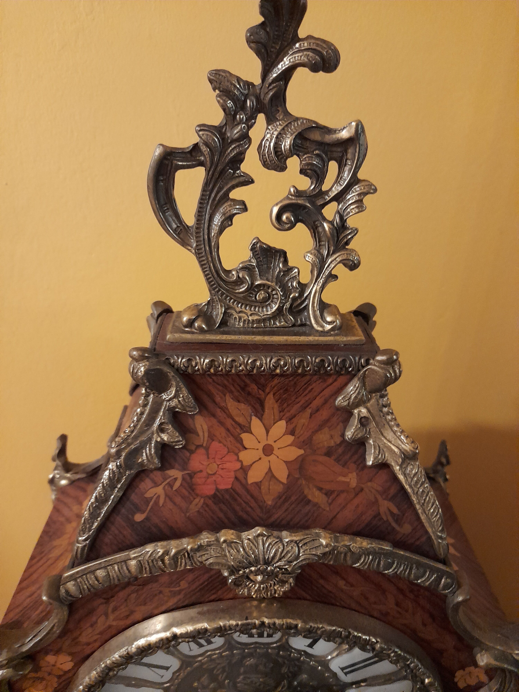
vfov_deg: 69.4
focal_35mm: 25
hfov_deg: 54.9
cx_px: 260
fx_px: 500
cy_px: 346
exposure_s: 1/25
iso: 500
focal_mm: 4.6
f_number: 2
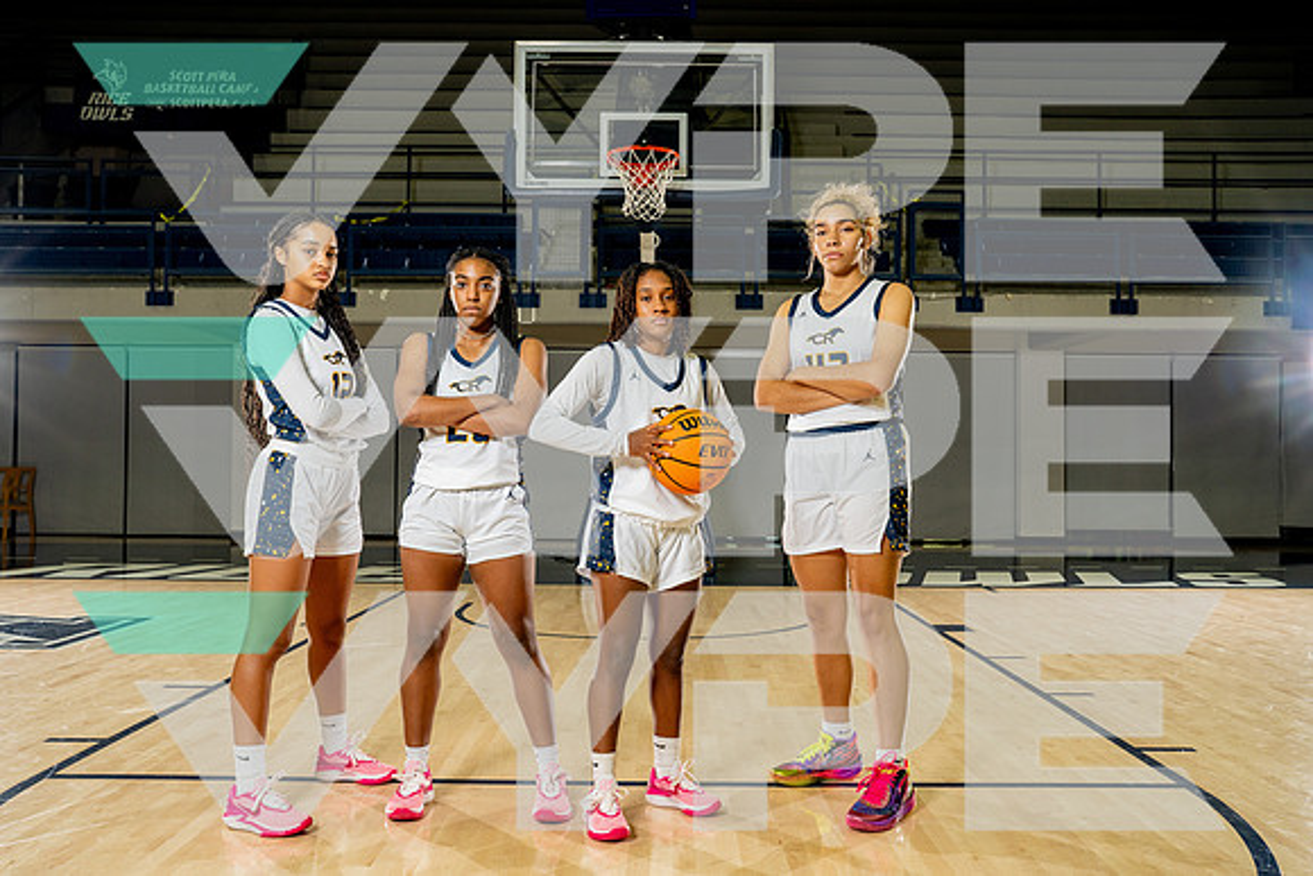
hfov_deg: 58.7
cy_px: 438
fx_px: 1167
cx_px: 656
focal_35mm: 32
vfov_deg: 41.1
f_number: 8
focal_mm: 32
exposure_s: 1/250
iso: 640
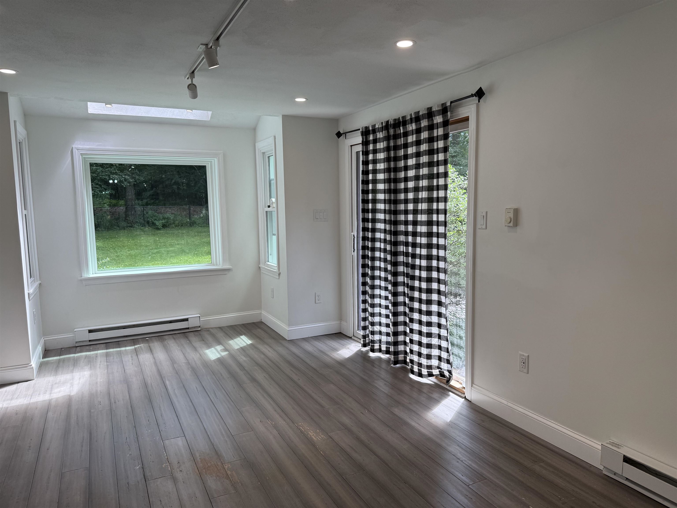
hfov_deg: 71.6
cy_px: 254
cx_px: 338
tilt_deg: -5.7
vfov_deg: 56.8
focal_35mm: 24
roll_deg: +1.0
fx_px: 469
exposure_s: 1/405
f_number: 1.78
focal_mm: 6.76
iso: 80
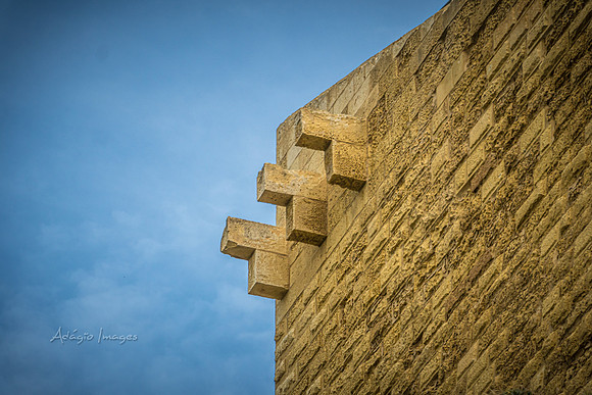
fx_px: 3775
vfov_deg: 6.0
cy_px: 198
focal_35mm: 230
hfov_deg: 9.0
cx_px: 296
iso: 400
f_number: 6.3
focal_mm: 153
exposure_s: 1/500
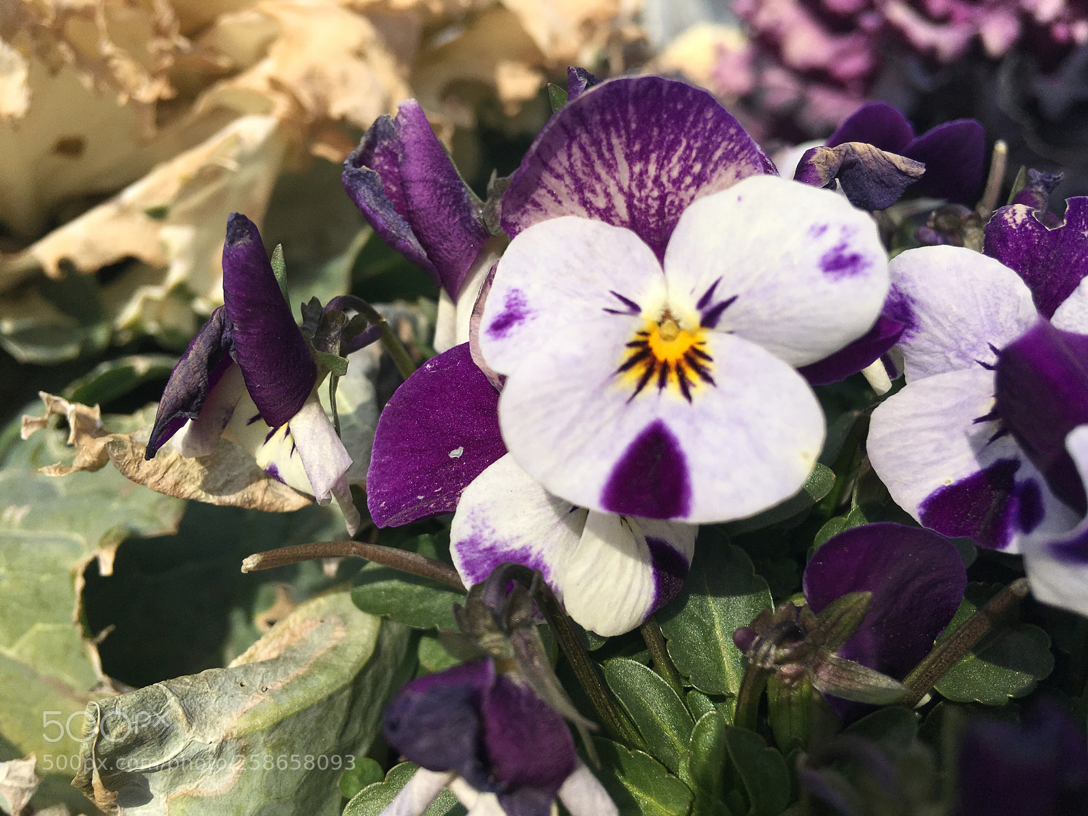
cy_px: 408
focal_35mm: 29
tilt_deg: -17.2
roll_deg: +7.0
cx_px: 544
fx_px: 911
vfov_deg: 48.2
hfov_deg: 61.7
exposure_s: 1/2959
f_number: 2.2
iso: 25
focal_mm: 4.15
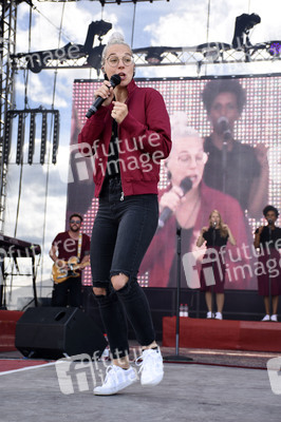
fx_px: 668
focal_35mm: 57
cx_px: 140
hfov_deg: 23.7
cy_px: 211
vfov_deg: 35.1
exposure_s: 1/160
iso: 100
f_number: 4.2
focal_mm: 38
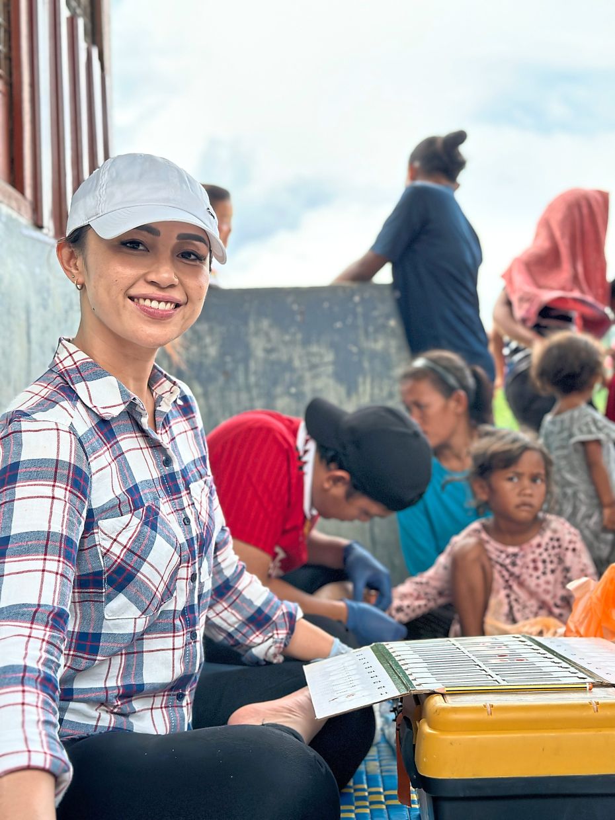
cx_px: 308
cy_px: 410
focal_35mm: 48
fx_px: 1137
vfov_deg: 39.7
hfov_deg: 30.3
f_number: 1.78
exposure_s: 1/962
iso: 80
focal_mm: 6.86
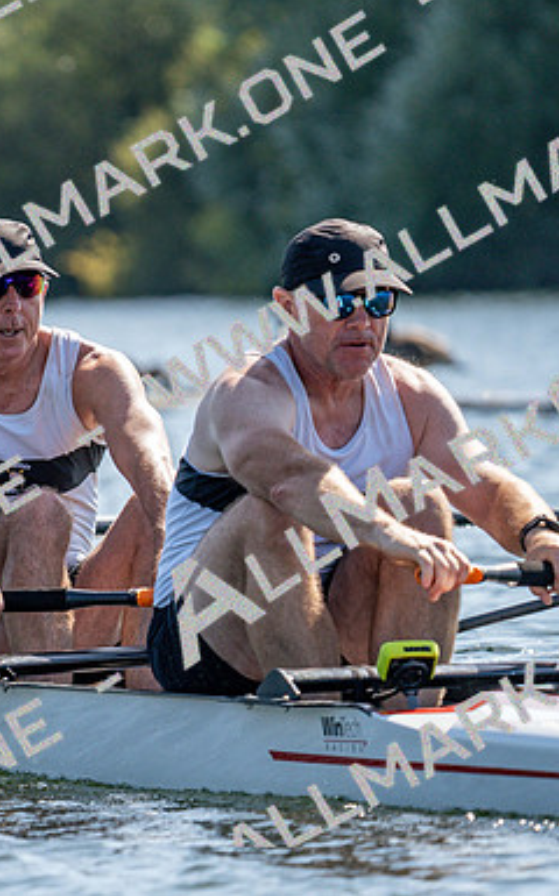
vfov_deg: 4.1
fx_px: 12577
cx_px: -28
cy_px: 448
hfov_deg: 2.5
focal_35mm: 515
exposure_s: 1/2000
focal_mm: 335
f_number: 6.3
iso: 500
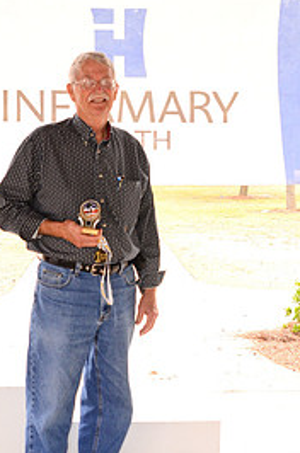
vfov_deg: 32.9
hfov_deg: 22.1
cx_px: 133
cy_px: 211
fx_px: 766
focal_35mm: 61
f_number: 4
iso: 640
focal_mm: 24
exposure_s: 1/125
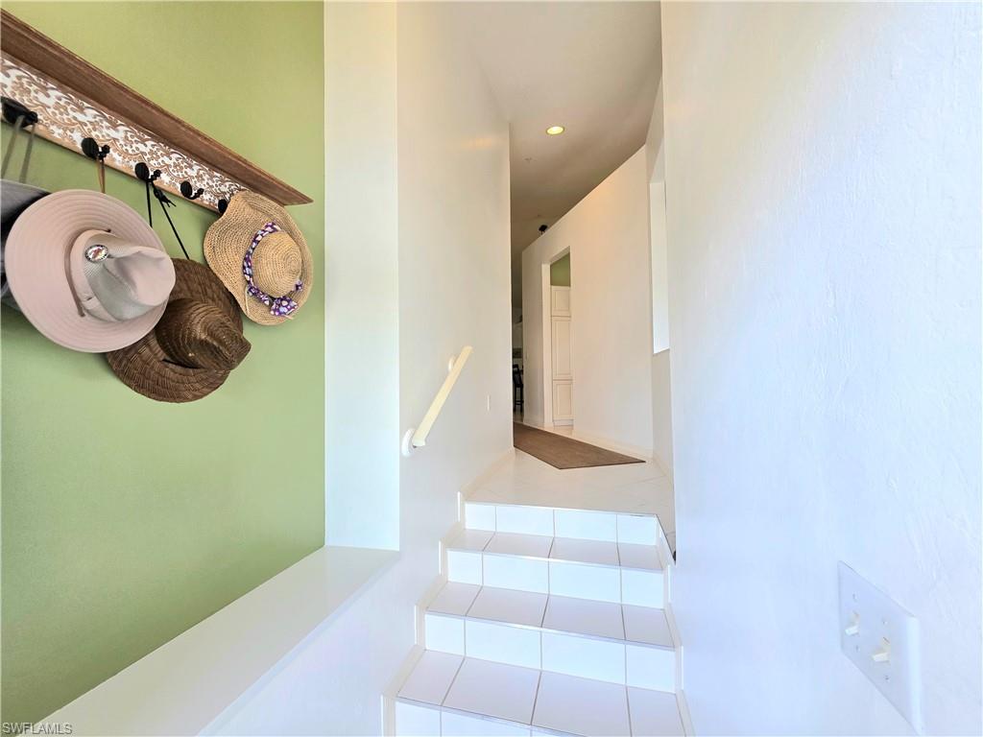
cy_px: 368
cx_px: 492
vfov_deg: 89.9
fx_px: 369
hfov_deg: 106.2
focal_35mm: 13
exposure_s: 1/120
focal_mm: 2.2
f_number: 1.9
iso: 50
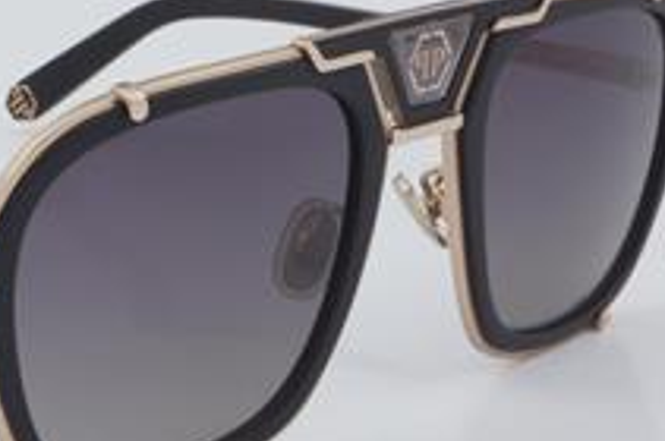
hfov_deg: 15.9
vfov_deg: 10.7
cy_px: 217
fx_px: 2360
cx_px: 85
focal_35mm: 128
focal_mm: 45
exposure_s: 1/3
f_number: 32
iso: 100
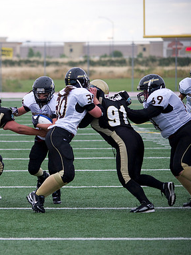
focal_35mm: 320
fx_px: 2356
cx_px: 5
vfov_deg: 6.2
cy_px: 127
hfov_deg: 4.6
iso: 1800
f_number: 5.6
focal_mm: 220
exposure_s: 1/1000
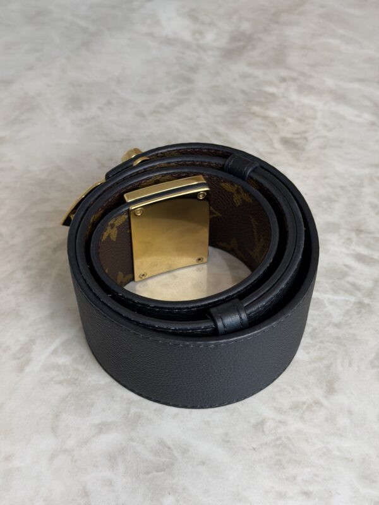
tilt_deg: -49.3
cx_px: 190
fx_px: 701
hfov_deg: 30.3
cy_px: 252
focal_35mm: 48
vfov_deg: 39.7
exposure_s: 1/120
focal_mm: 6.76
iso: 80
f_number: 1.78
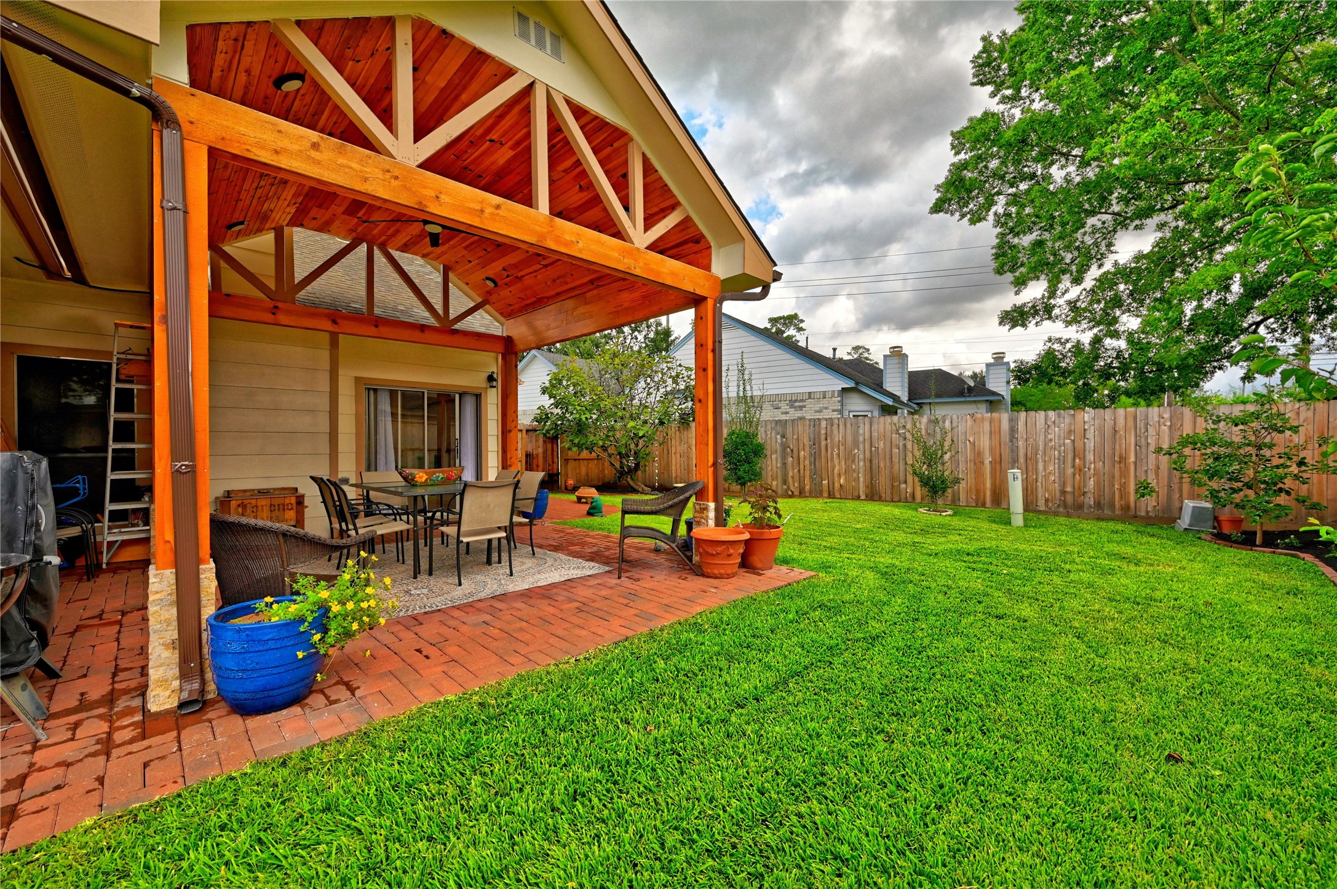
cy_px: 444
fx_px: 520
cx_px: 668
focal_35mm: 14
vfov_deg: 81.1
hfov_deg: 104.3
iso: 400
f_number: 8
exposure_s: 1/200
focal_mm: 14
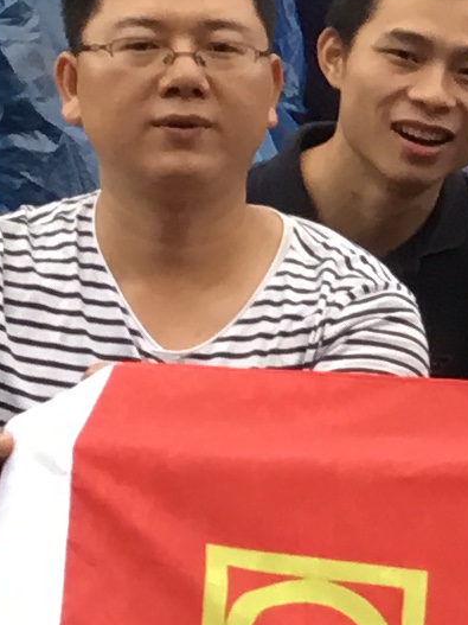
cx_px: 1033
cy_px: 340
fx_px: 3462
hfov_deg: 7.3
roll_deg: -1.4
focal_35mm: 192
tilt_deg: -7.9
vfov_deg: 10.3
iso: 25
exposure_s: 1/33
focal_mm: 3.3
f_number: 2.4
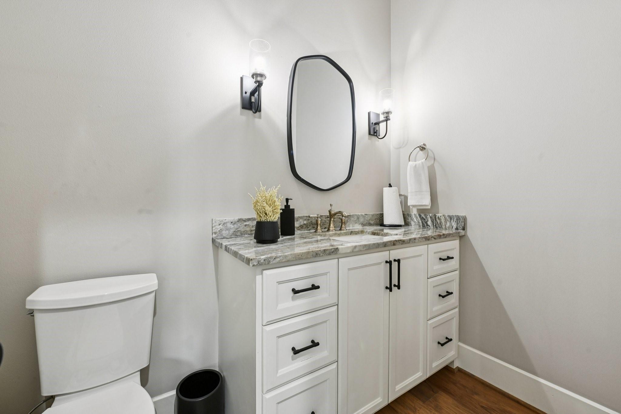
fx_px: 241
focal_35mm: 14
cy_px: 207
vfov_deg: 81.2
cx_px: 310
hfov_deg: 104.3
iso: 400
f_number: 8
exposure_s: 1/10
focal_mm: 14
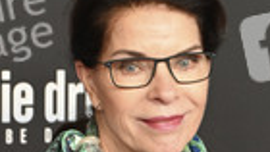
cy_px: 325
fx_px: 1820
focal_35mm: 254
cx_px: 164
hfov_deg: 8.5
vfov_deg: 4.7
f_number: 6.3
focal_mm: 85
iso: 1250
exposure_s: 1/160
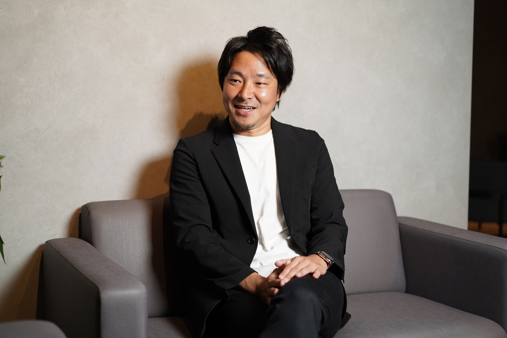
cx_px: 254
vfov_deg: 24.6
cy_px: 169
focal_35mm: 55
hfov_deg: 36.2
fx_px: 775
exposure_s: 1/200
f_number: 2.2
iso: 250
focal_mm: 55
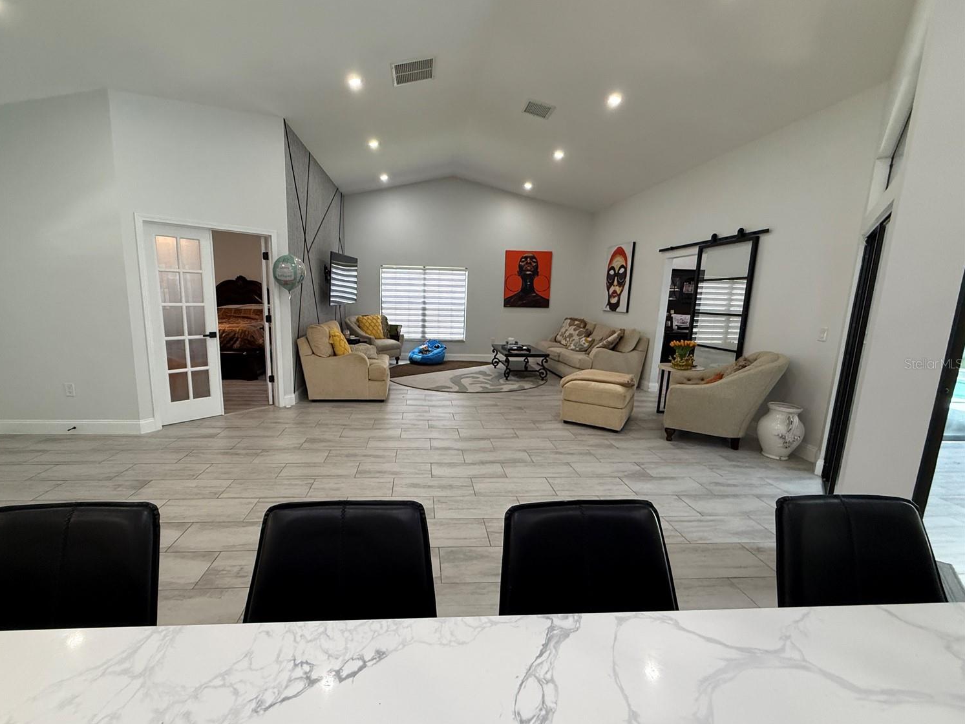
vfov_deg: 81.8
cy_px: 363
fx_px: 418
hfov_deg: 98.0
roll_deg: -0.9
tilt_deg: -9.9
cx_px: 449
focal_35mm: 15
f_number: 2.2
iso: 320
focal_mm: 2.22
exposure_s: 1/120
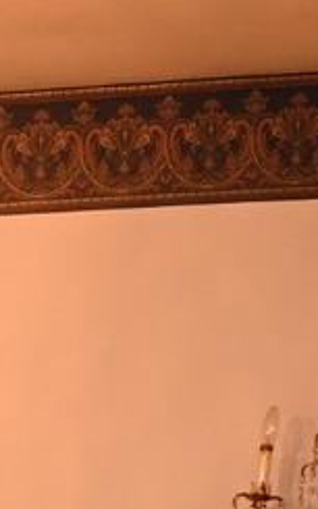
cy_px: 900
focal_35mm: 126
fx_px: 1748
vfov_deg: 14.6
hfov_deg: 9.5
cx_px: -382
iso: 1100
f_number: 4
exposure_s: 1/60
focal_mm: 14
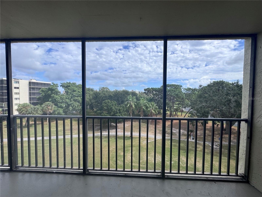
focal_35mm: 14
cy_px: 98
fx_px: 106
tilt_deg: -2.7
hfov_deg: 102.1
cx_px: 131
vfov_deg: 85.7
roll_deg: +0.9
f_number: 2.2
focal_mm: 2.22
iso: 50
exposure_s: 1/1346
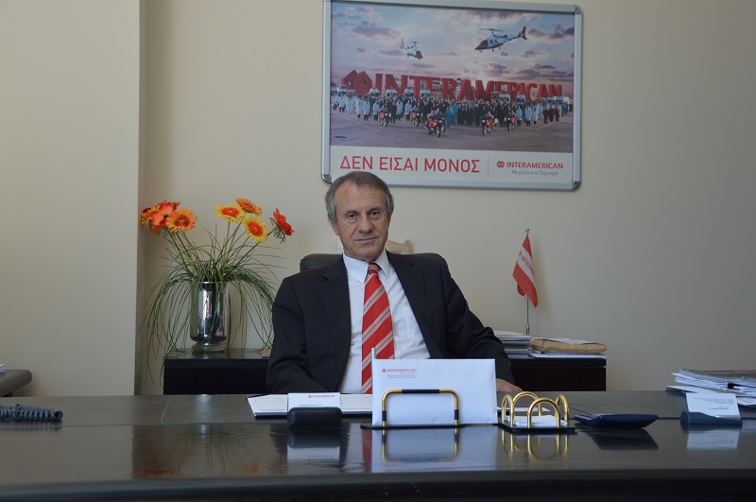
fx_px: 1007
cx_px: 378
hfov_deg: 41.2
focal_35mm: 48
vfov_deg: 28.0
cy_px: 251
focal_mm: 32
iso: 100
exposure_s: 1/40
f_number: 4.2
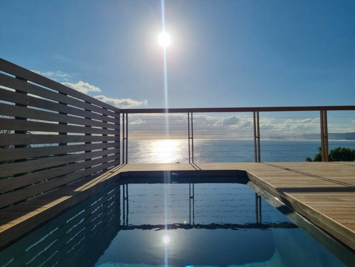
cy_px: 134
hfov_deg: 67.3
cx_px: 178
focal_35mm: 26
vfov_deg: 53.1
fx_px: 267
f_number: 1.8
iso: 50
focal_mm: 5.4
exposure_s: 1/18304
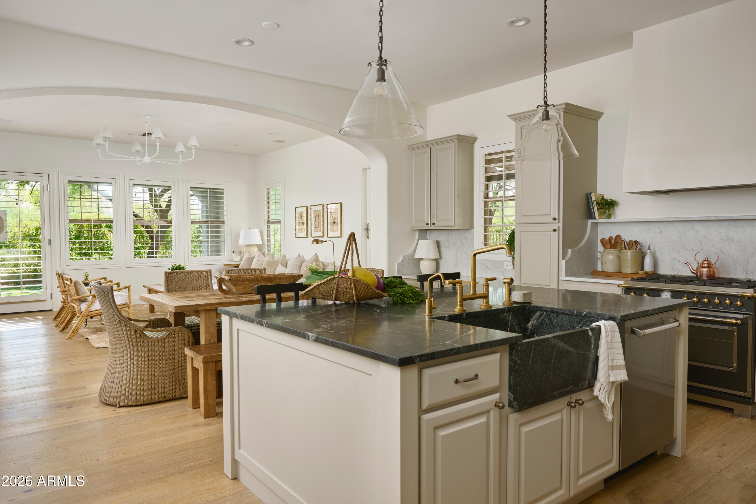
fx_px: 504
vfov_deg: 53.1
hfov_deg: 73.7
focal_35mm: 24
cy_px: 252
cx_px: 378
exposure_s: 1/20
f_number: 10
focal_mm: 24
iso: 200
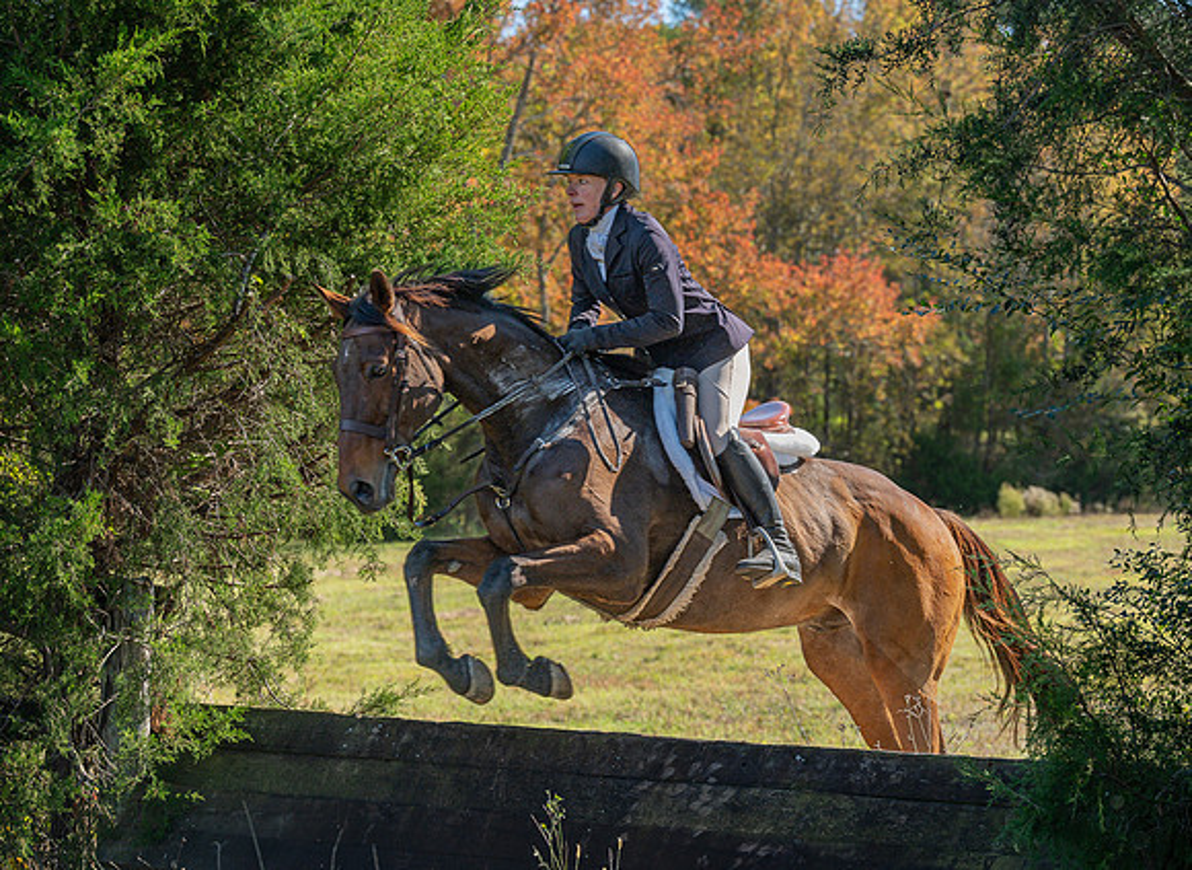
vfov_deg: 16.5
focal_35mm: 88
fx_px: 3000
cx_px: 577
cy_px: 356
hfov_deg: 22.5
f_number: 4
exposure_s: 1/640
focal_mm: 70
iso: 500
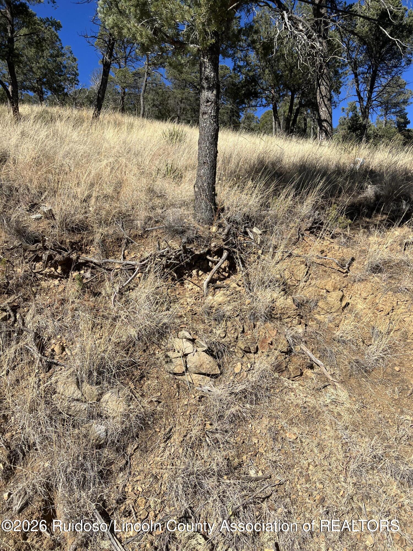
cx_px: 206
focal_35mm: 26
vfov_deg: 67.3
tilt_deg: -0.5
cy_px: 276
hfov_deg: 53.1
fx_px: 414
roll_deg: +1.8
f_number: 1.5
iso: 50
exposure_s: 1/3704
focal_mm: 5.7
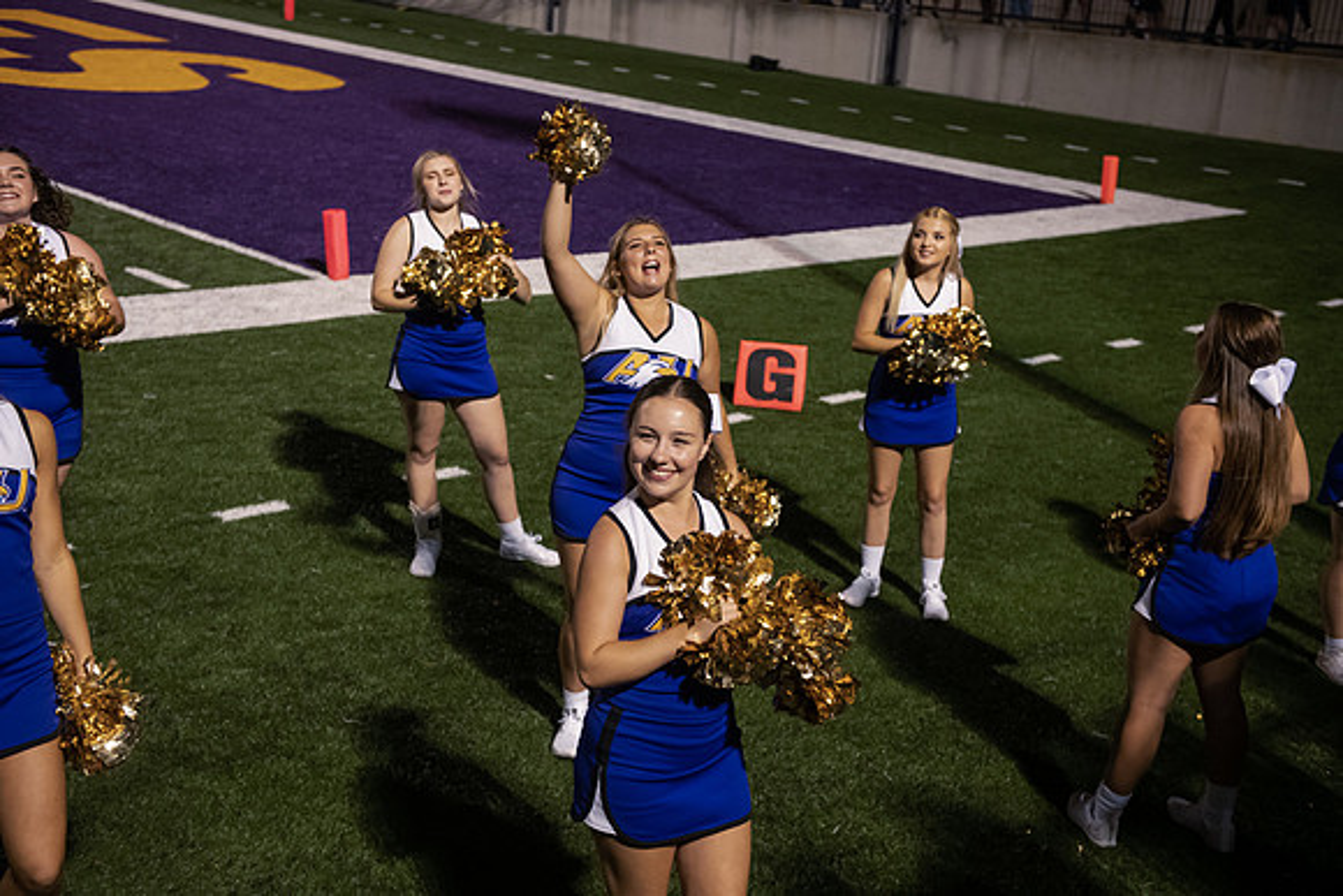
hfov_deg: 41.1
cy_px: 448
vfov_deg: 28.1
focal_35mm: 48
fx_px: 1791
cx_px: 672
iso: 4000
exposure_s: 1/500
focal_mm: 48
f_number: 3.5
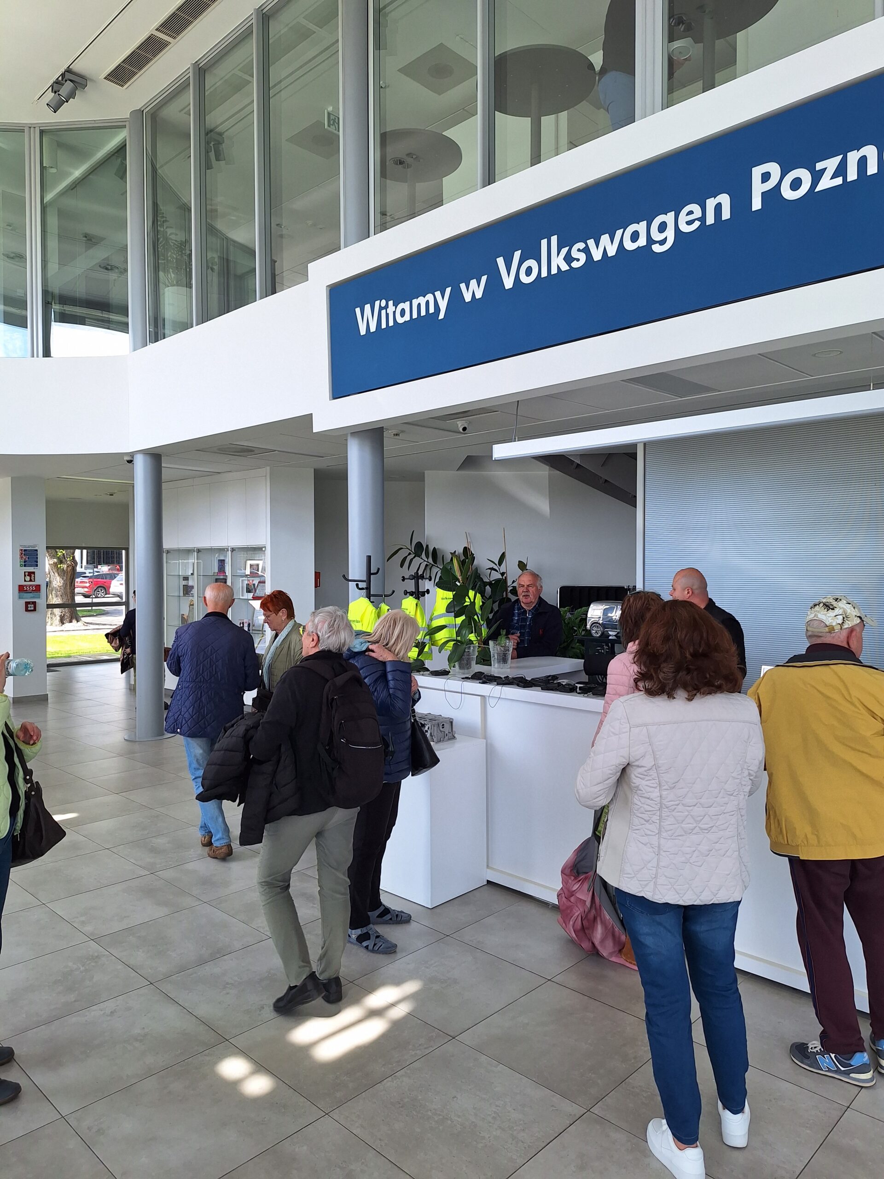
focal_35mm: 23
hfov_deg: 58.9
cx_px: 442
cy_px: 590
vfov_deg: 73.9
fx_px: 783
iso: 40
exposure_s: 1/258
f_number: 1.8
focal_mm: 5.54
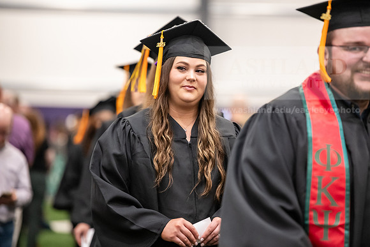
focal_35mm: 180
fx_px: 1850
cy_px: 124
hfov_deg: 11.4
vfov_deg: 7.6
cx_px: 185
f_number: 3.2
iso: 3200
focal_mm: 180
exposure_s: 1/200
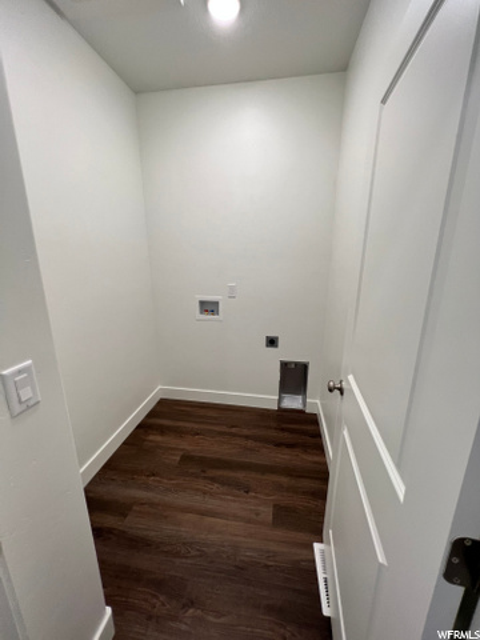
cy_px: 320
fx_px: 240
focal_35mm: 13
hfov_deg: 89.9
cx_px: 240
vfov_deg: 106.2
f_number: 1.8
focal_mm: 1.57
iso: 125
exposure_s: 1/120
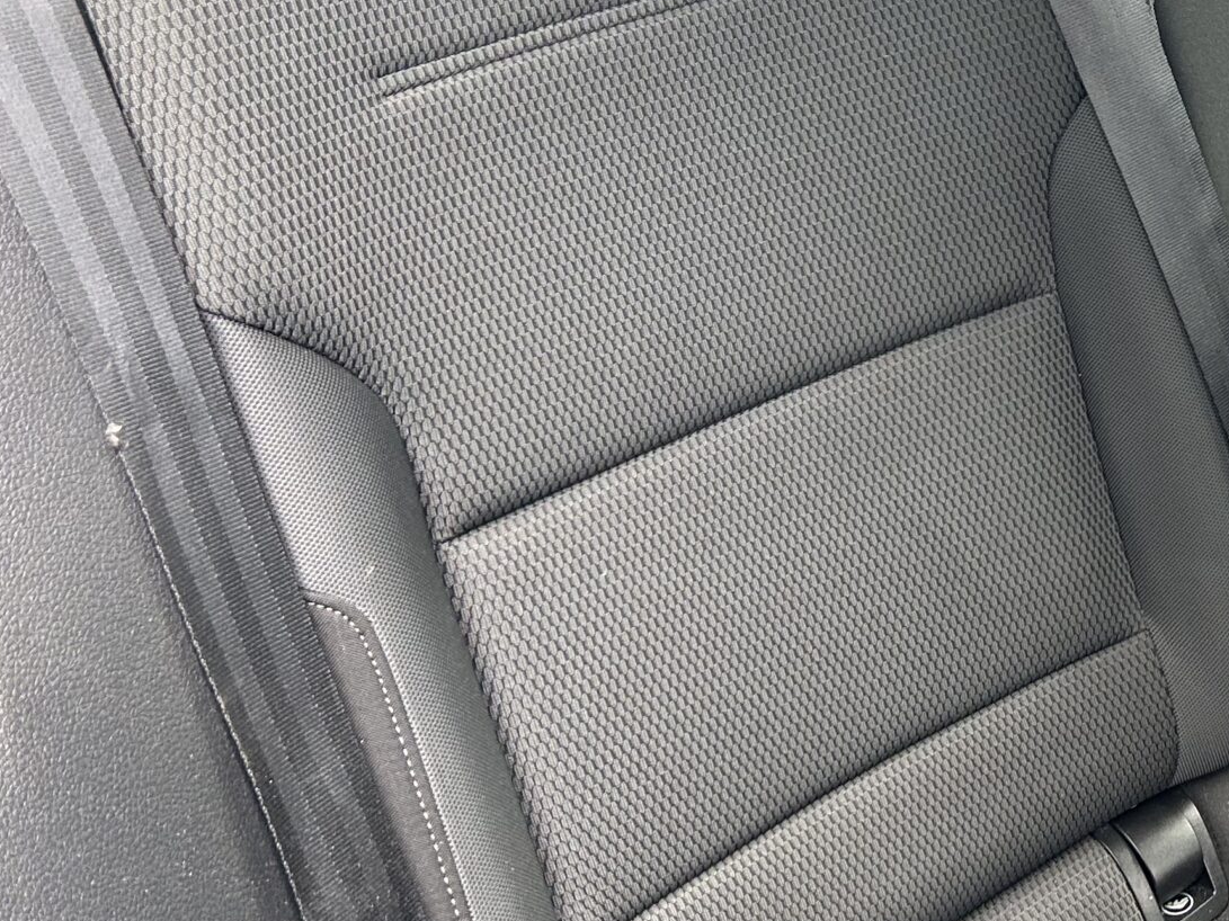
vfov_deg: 23.6
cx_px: 1272
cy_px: 172
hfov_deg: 29.3
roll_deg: -1.0
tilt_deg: -25.5
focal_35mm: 61
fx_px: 2165
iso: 125
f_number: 1.5
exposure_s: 1/103
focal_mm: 5.7
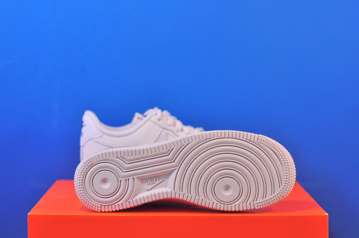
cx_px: 180
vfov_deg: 18.1
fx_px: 747
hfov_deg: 27.0
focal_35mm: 75
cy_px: 119
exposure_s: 1/320
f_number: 2.5
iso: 250
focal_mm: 50
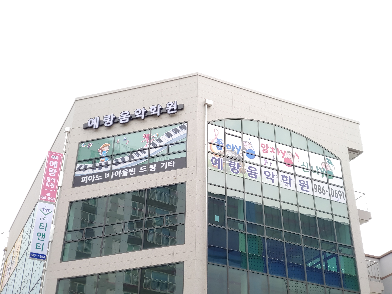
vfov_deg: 29.1
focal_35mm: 50
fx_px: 566
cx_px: 196
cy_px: 147
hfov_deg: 38.2
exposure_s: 1/120
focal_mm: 5.88
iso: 50
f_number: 2.4
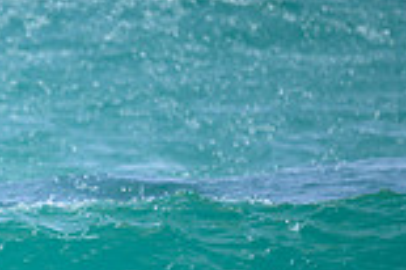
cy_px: 337
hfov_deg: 0.7
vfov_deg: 0.5
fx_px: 33718
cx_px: -202
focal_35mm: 2993
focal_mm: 800
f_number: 6.3
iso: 1000
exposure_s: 1/3200
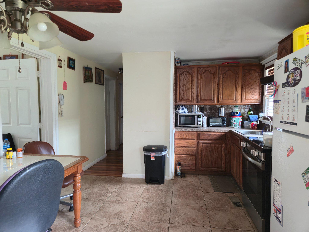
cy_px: 116
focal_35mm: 23
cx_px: 154
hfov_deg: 73.9
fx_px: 205
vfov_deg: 58.9
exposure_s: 1/40
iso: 200
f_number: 1.8
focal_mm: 5.4
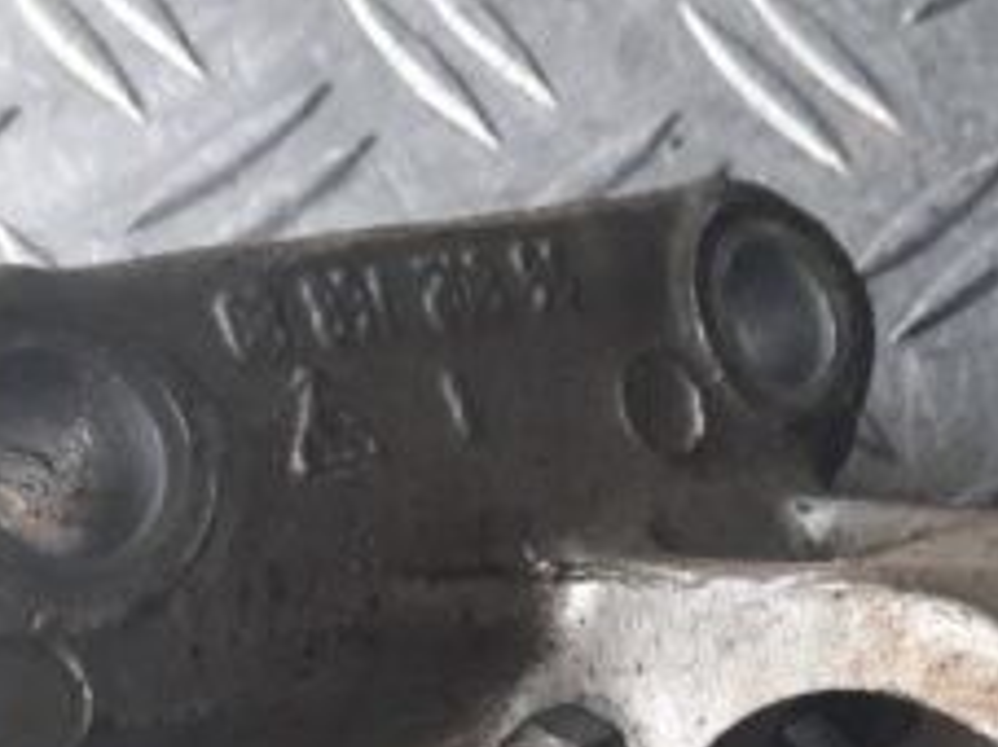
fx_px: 1902
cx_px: 708
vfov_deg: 21.3
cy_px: 773
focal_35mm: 66
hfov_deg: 29.1
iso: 64
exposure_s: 1/50
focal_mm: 4.6
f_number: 2
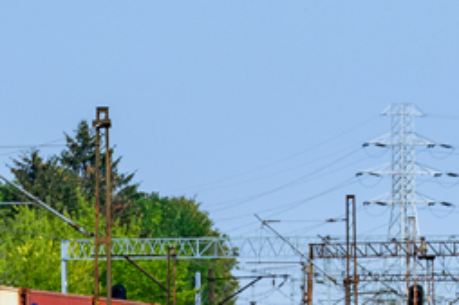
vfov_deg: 2.6
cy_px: 183
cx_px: -589
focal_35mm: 520
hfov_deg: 3.9
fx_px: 6627
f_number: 7.1
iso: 100
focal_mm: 55
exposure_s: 1/400
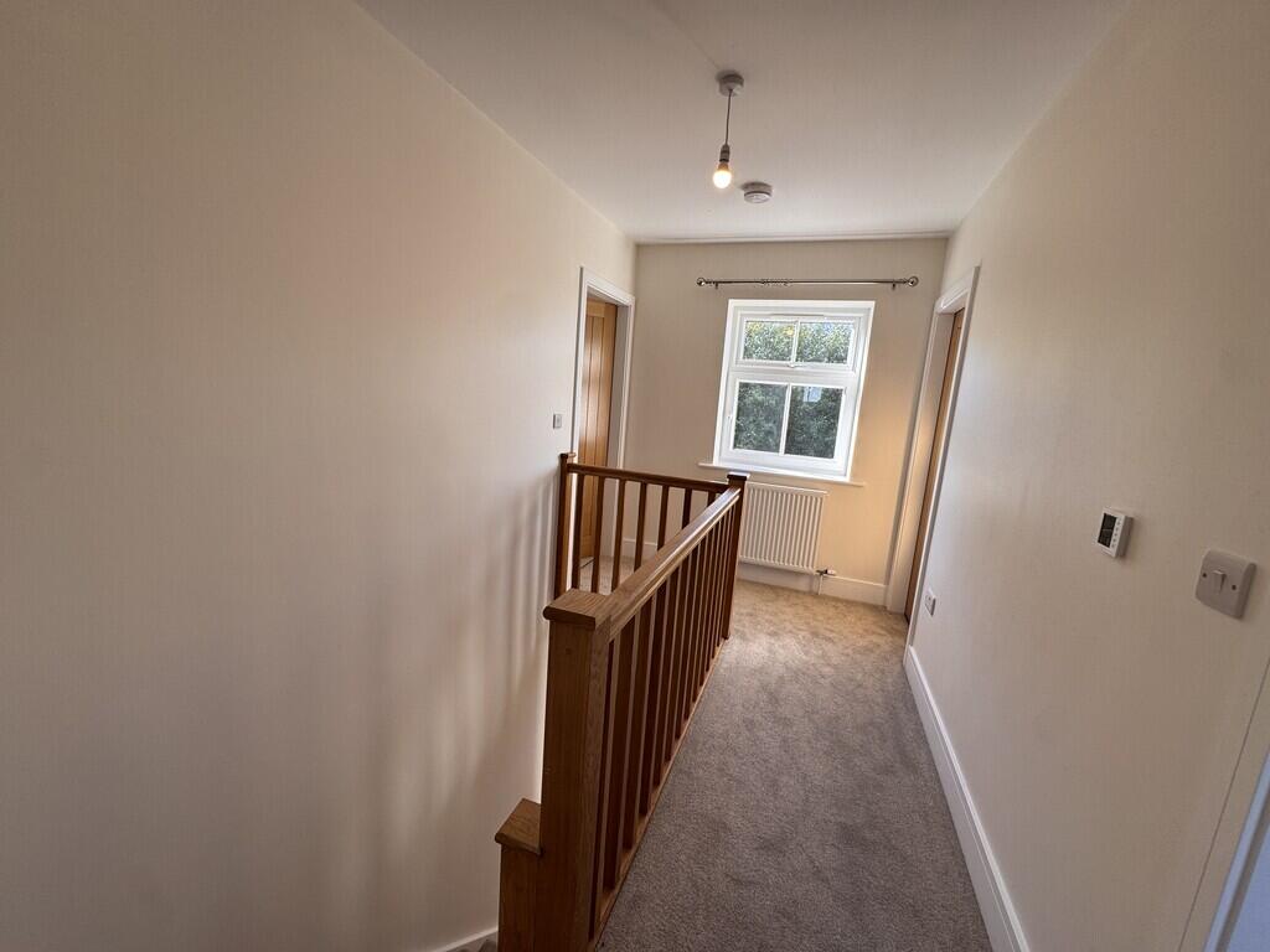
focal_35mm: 14
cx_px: 635
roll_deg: -7.2
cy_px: 476
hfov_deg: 102.1
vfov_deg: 85.7
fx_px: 514
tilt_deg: -11.3
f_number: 2.2
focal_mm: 2.22
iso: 40
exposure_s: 1/105
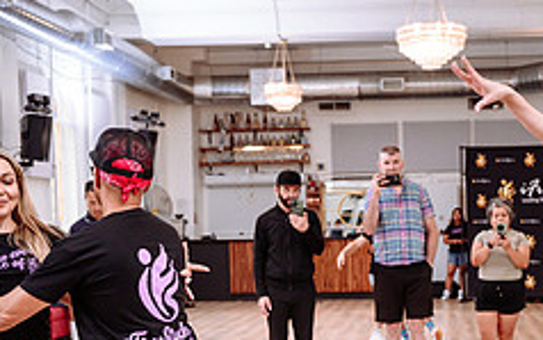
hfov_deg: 26.7
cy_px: 354
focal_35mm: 77
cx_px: 353
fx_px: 1140
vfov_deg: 16.5
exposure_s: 1/250
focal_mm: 28
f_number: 2.8
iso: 1000
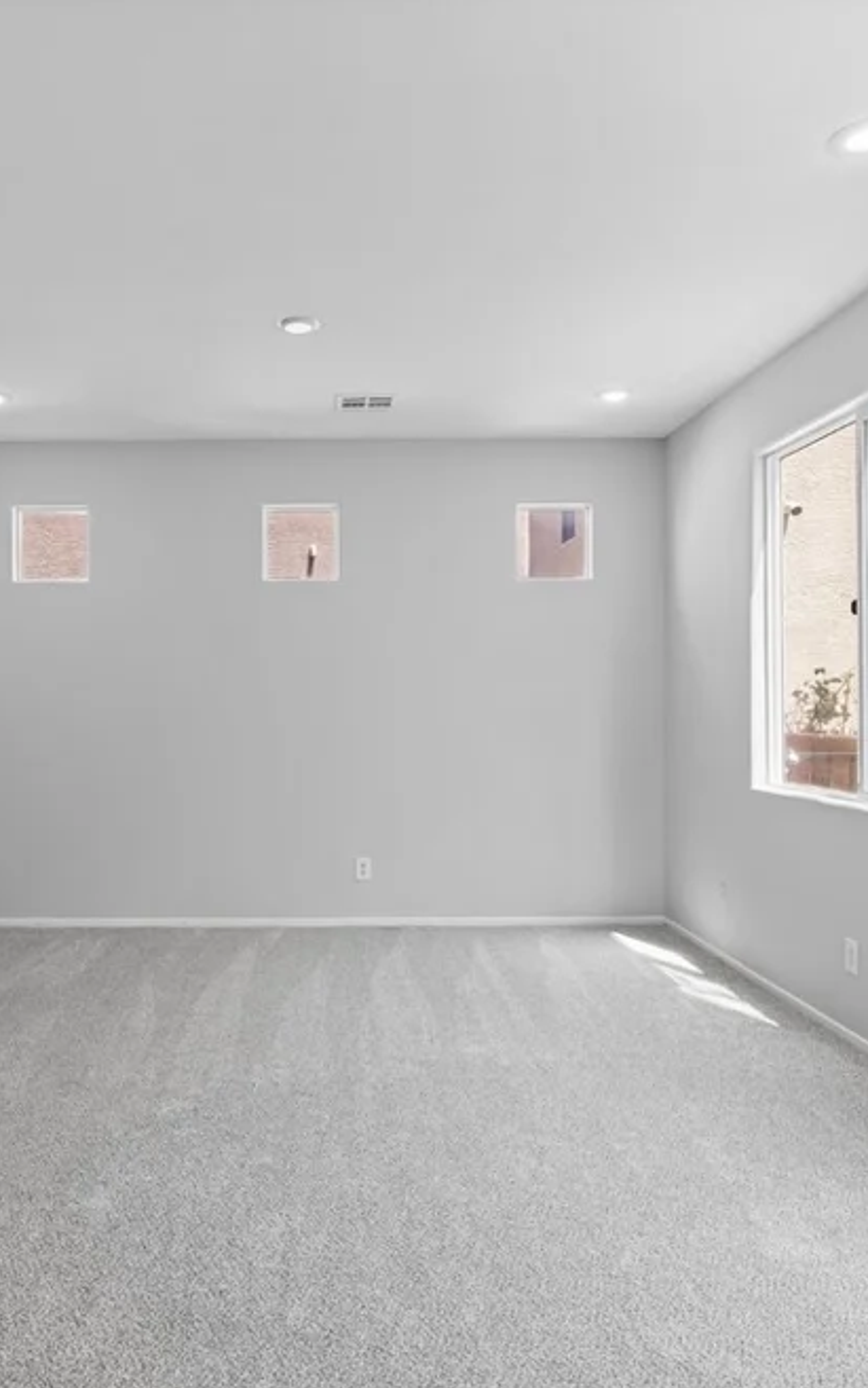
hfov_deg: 45.4
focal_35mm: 27
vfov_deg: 68.4
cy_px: 702
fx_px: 1021
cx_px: 294
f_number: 8
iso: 400
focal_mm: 17
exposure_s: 1/2.5
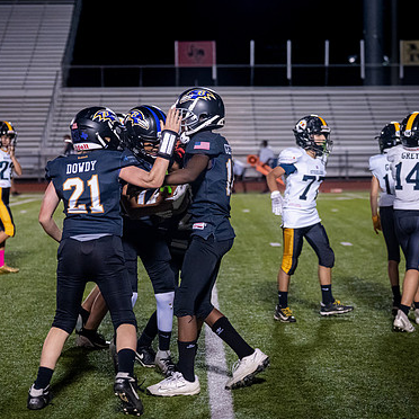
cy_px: 183
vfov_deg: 14.8
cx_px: 211
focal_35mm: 118
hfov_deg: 14.8
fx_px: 1616
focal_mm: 70
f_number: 2.8
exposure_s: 1/1000
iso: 4000
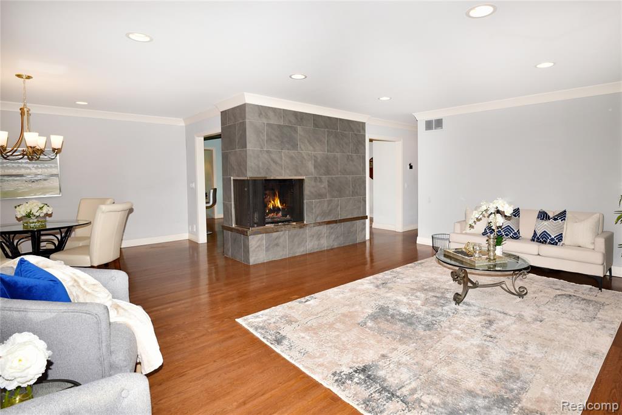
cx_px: 311
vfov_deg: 70.5
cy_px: 208
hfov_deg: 93.3
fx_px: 294
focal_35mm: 17
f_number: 10
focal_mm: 17
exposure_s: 1/60
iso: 800
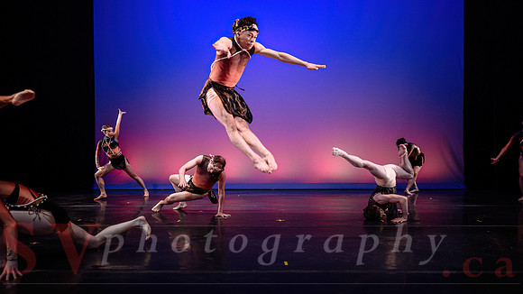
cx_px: 261
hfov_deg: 72.9
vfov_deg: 45.0
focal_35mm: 26
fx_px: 354
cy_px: 170
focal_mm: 24
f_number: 1.4
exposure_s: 1/500
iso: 1000
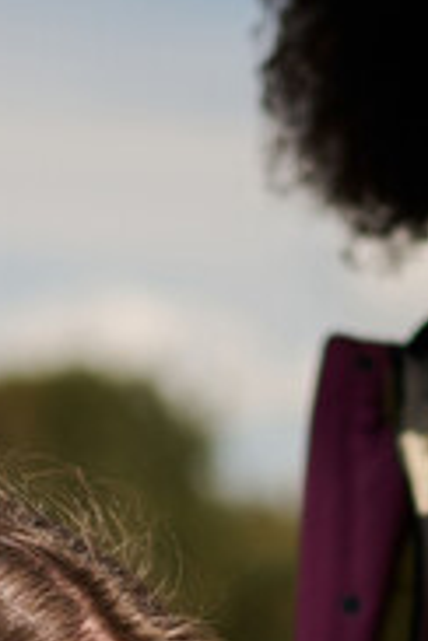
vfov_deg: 9.6
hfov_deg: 6.6
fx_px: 3727
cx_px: 193
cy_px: 895
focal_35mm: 209
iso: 200
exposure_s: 1/26000
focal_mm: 35
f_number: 1.4
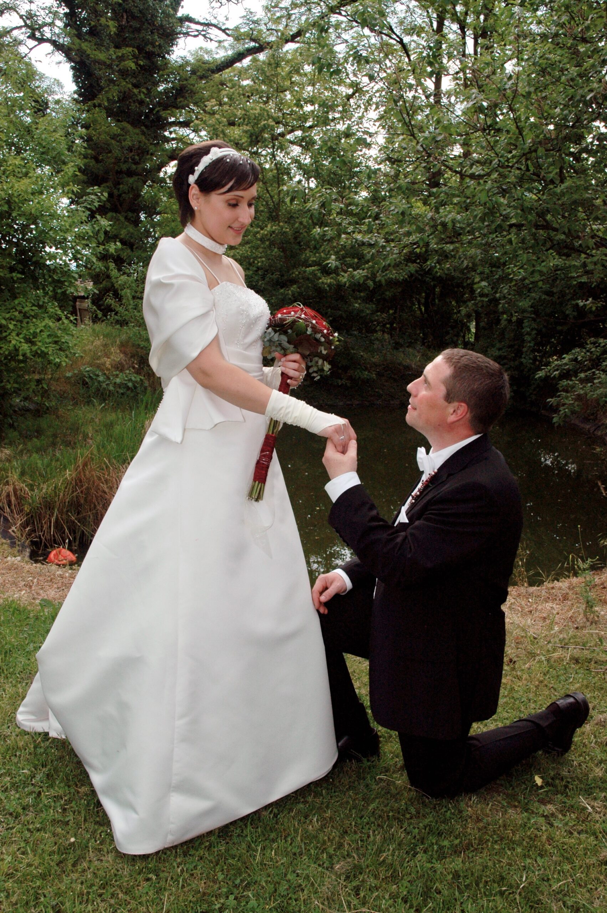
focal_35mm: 36
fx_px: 912
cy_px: 456
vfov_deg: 53.2
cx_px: 304
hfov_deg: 36.8
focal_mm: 24
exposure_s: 1/250
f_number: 8
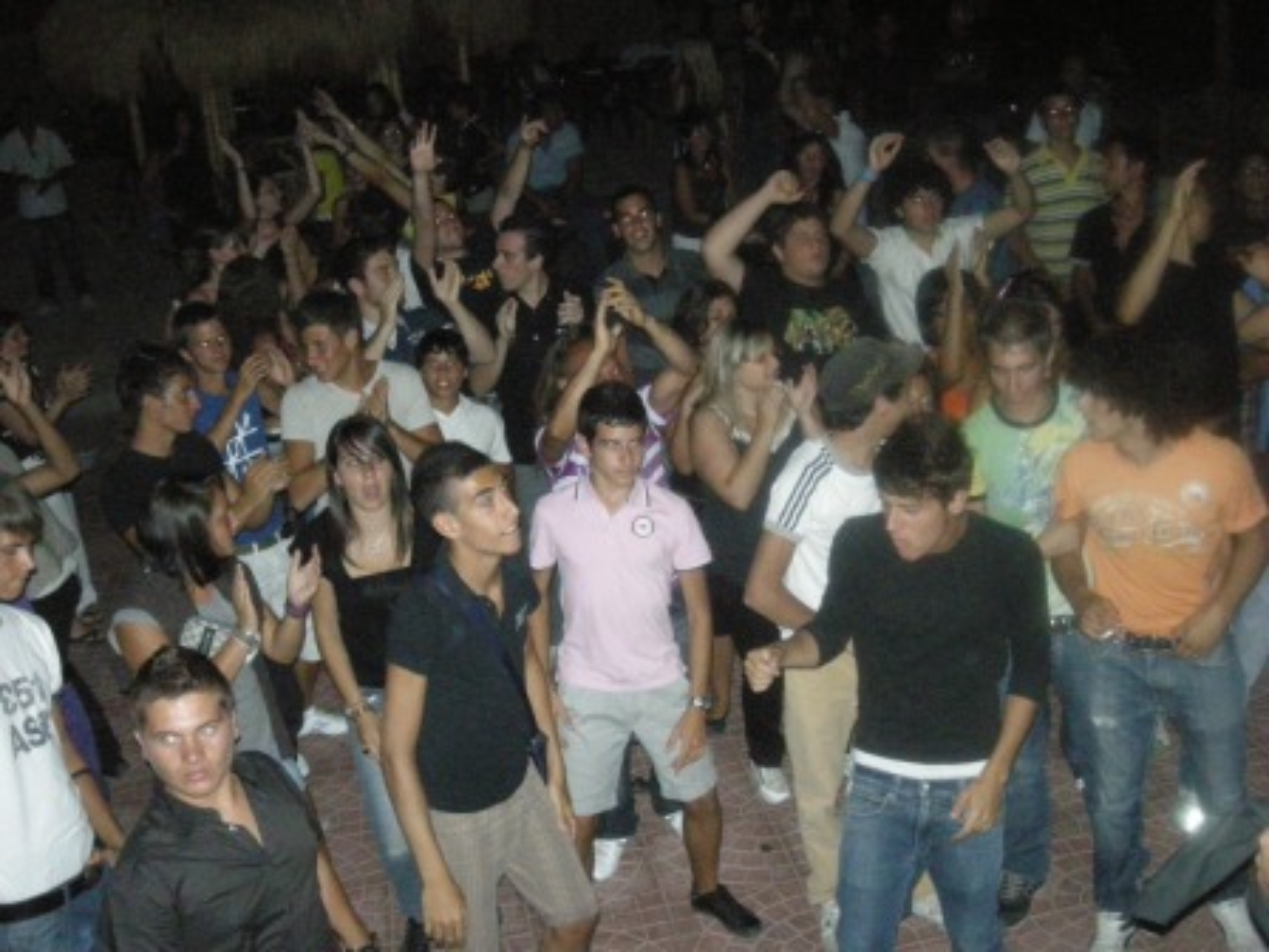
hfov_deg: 42.9
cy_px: 476
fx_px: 1613
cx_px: 634
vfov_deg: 32.9
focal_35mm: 44
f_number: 3.1
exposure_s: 1/60
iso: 967
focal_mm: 7.1
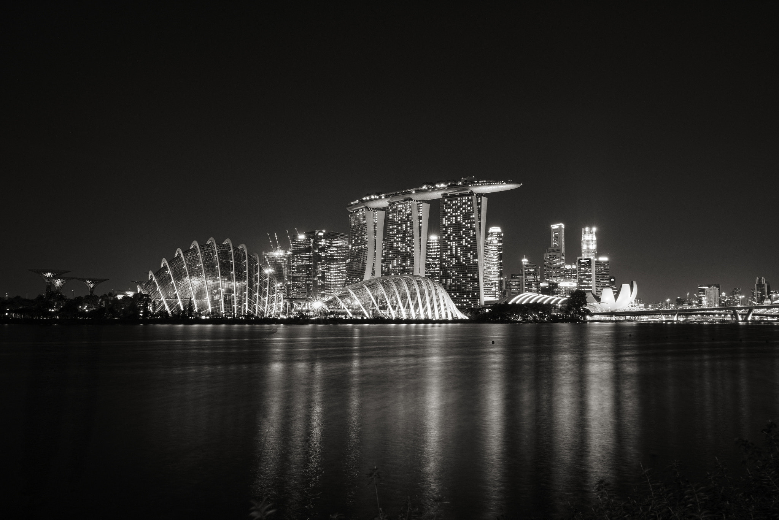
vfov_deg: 41.2
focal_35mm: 32
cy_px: 260
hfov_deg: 58.7
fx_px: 693
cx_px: 390
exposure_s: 20
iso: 200
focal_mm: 21.3
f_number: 11
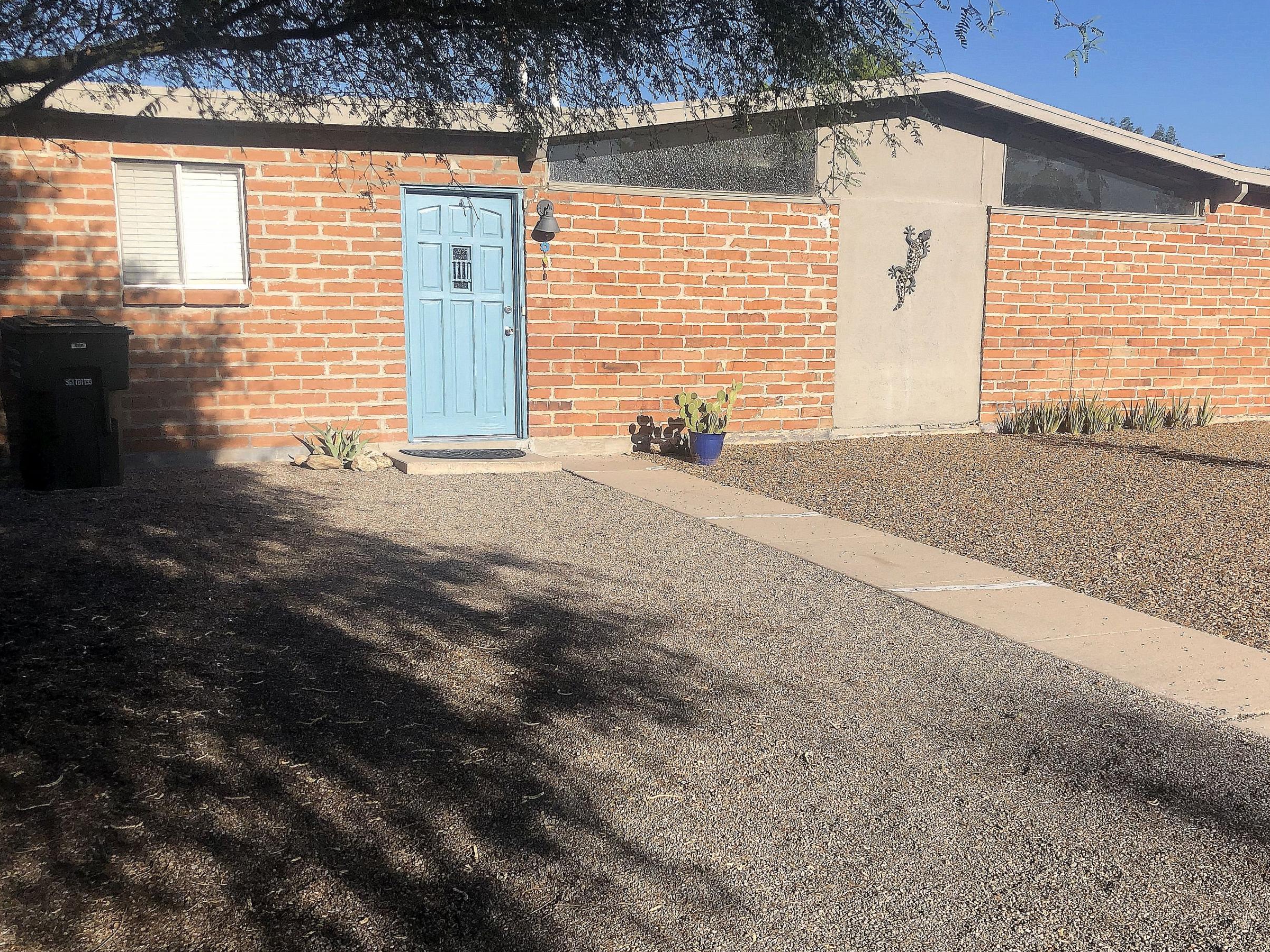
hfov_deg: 52.5
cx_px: 700
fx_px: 1284
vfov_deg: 40.6
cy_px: 549
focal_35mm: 35
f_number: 1.8
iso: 20
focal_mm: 3.99
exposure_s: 1/1919
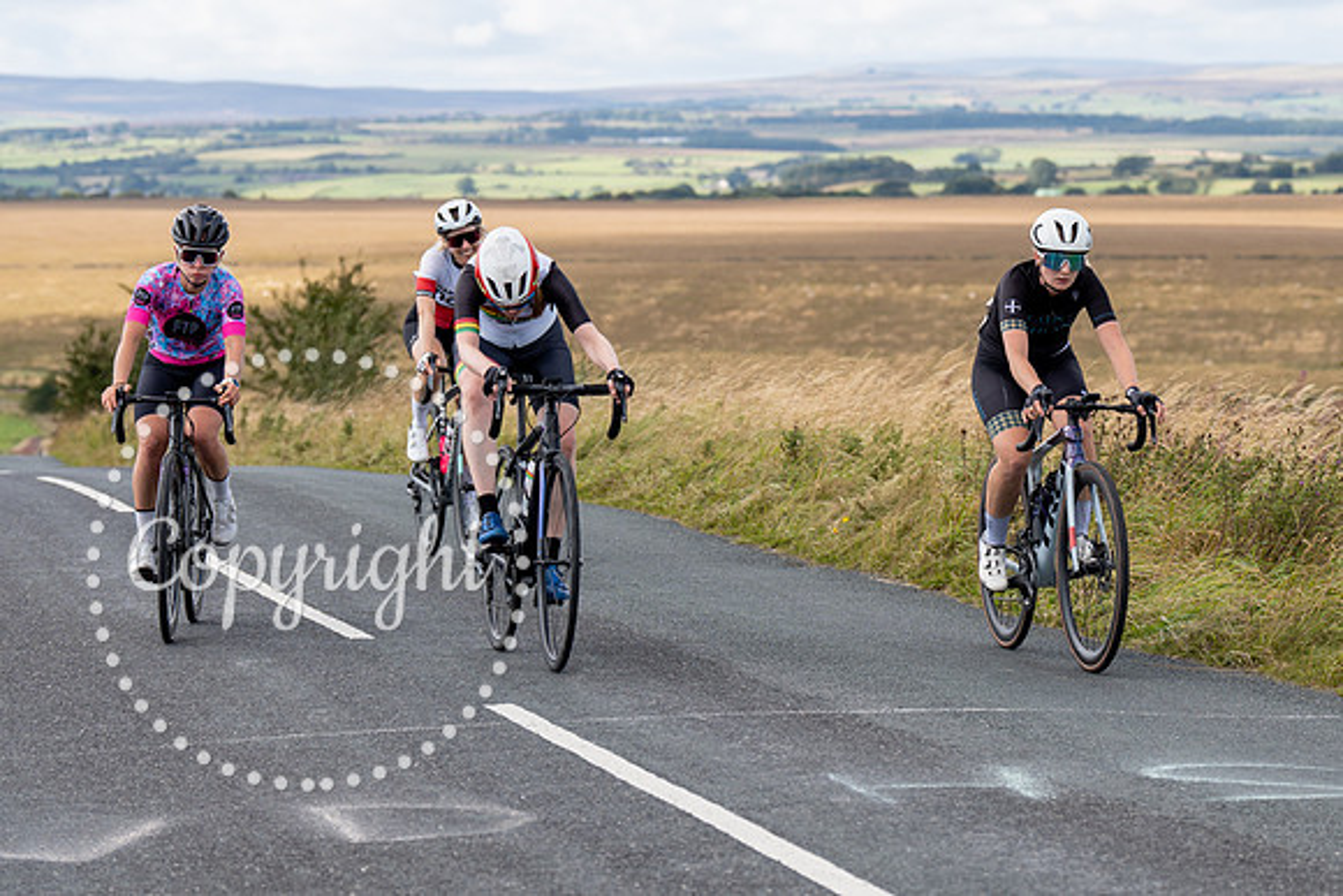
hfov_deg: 15.3
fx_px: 4990
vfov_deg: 10.2
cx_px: 998
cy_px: 230
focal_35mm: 134
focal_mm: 90
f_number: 4
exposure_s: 1/800
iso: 100
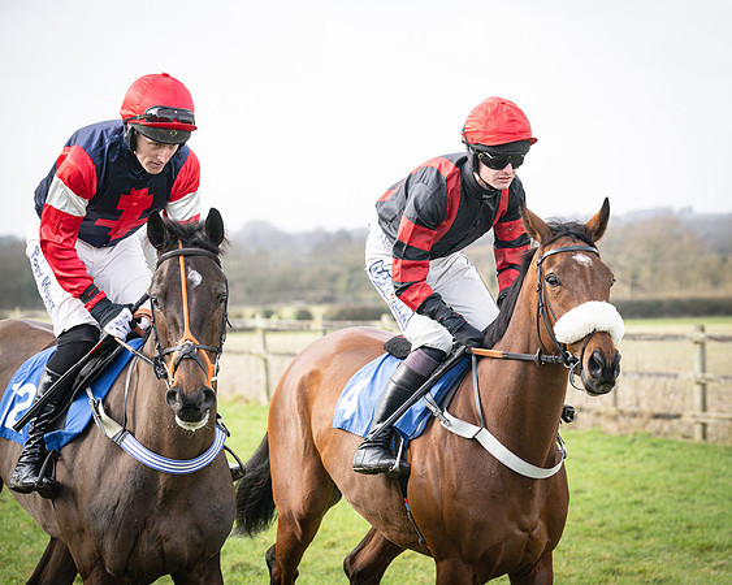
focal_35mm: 163
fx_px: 3529
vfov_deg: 9.5
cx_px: 530
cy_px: 232
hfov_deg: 11.8
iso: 400
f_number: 5
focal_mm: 120
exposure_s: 1/1000
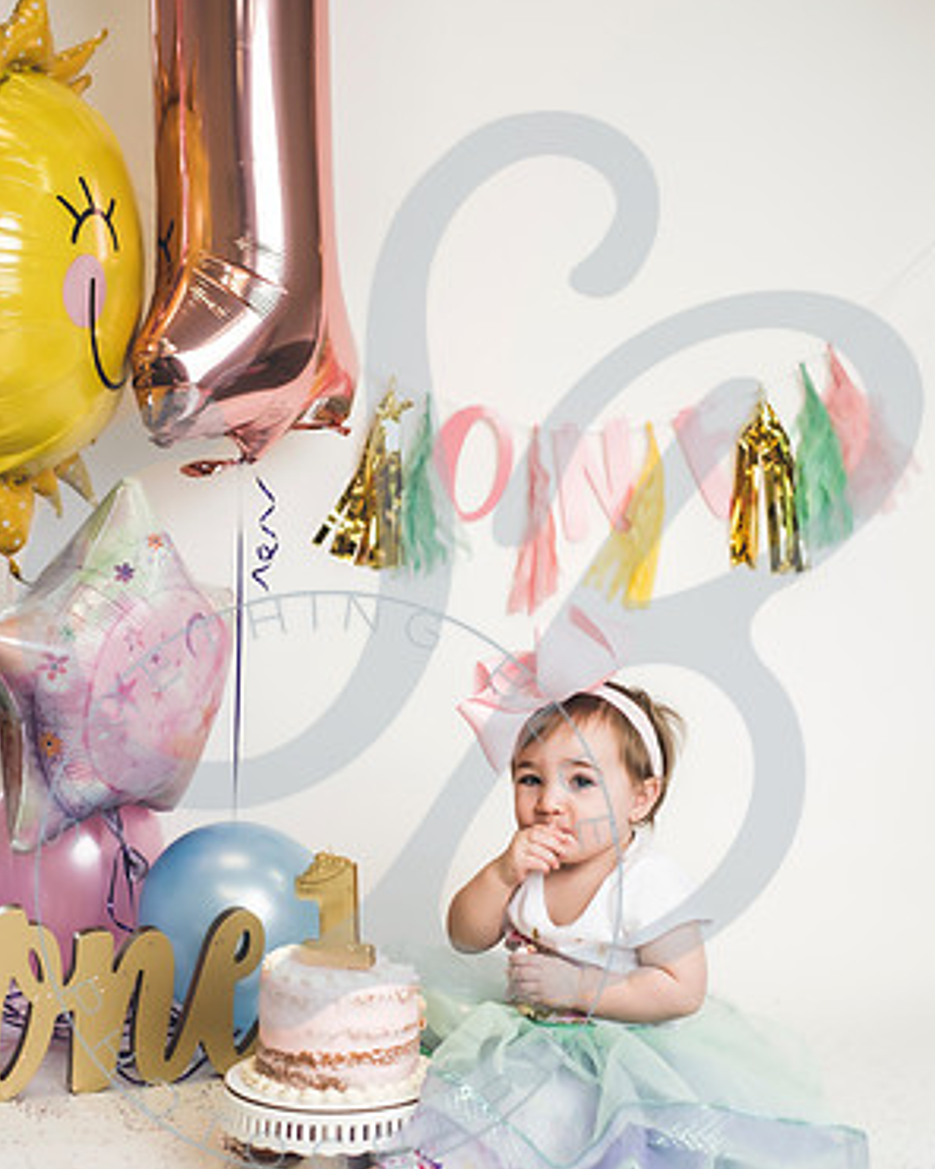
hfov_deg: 26.7
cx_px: 471
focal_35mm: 57
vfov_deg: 33.0
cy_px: 645
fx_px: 1972
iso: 200
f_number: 2.8
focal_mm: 50
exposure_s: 1/160
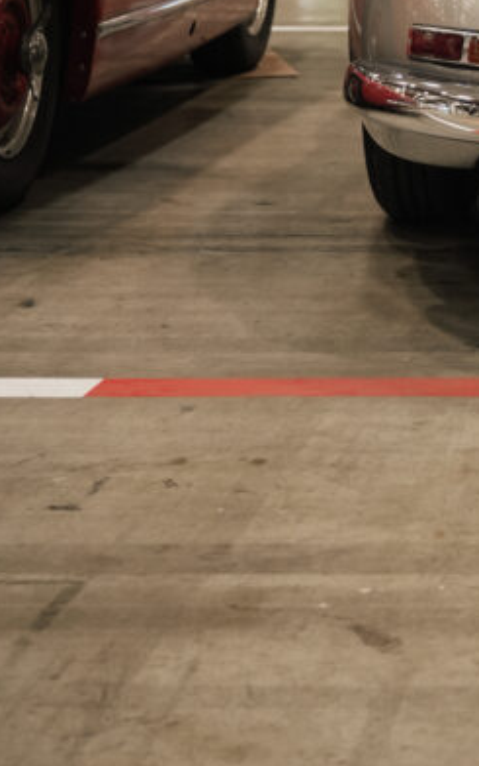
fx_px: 2130
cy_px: -313
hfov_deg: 12.0
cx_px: 808
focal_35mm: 102
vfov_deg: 18.5
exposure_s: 1/80
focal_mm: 28
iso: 500
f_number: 2.8
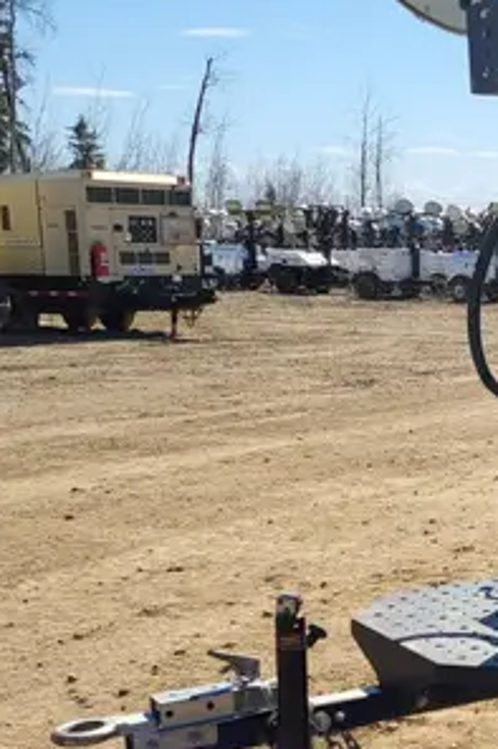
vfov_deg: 29.9
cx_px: 683
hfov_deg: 18.6
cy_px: 495
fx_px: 1392
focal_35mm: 67
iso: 40
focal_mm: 5.4
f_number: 1.8
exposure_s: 1/2775
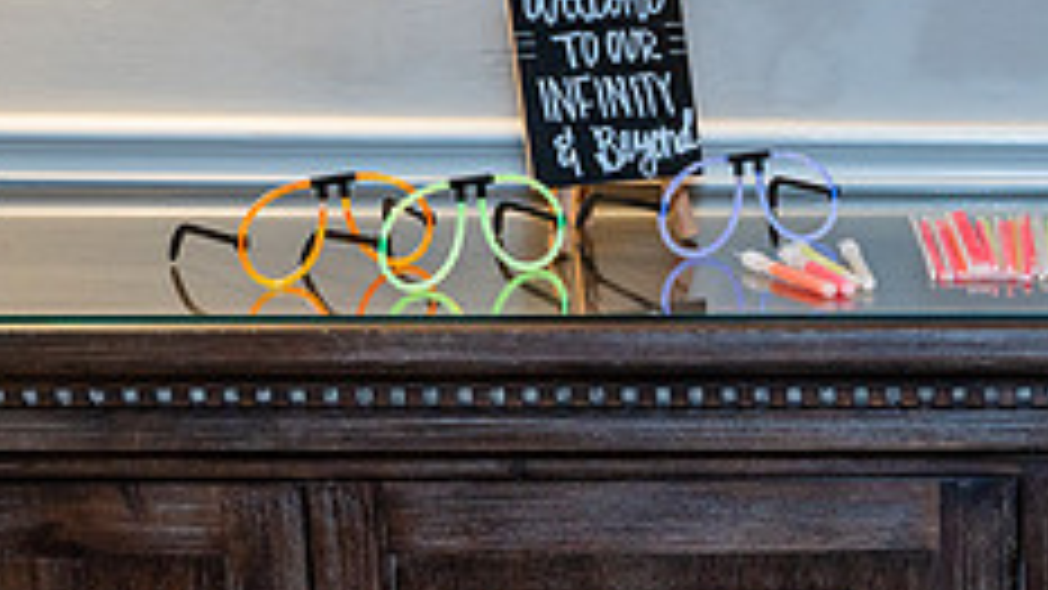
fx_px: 2556
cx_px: 1097
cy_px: 340
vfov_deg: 13.1
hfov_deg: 22.1
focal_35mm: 92
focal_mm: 33
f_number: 4.5
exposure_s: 1/60
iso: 800
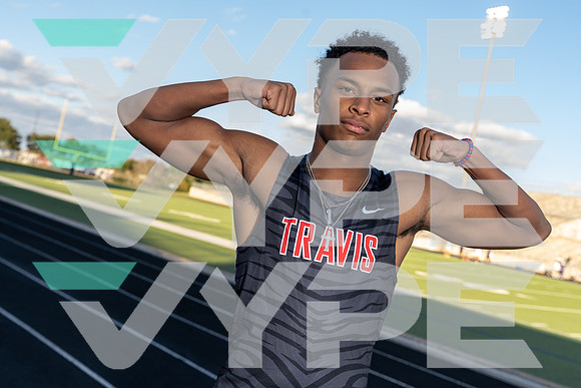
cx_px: 290
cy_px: 194
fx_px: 710
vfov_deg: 30.5
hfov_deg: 44.5
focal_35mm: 44
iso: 250
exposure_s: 1/250
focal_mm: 44
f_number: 5.6
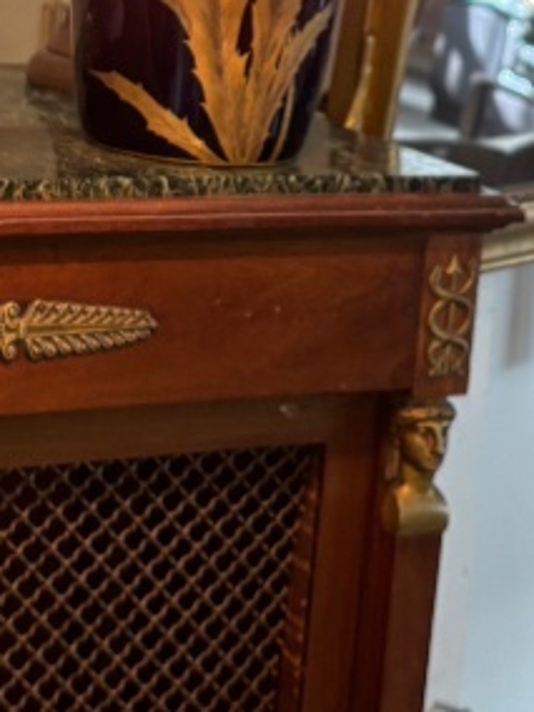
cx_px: 153
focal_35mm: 110
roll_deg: -5.3
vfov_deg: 17.0
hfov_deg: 13.4
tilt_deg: -0.7
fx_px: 2263
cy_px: -168
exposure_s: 1/50
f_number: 1.6
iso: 100
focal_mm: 5.96
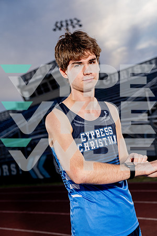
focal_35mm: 49
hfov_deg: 27.5
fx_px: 321
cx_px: 78
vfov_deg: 40.3
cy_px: 118
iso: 100
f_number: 4
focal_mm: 49
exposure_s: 1/250
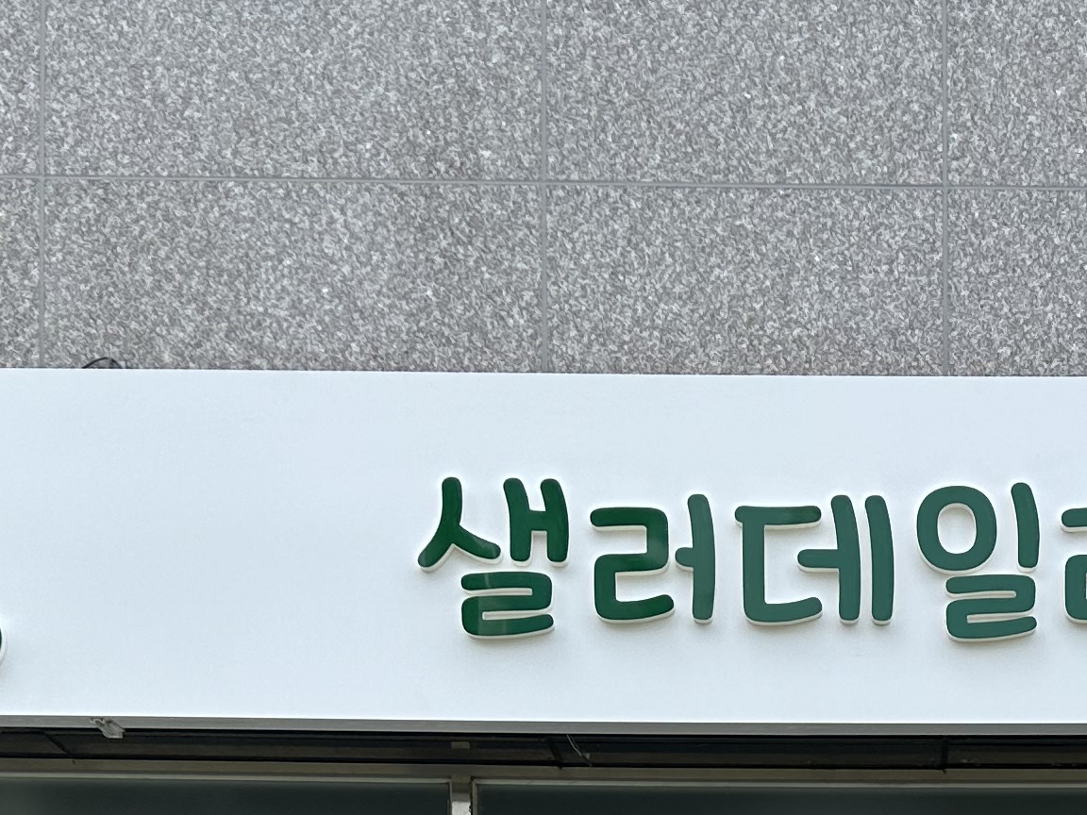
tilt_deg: +1.5
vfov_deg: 15.8
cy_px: 1306
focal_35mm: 84
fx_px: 2638
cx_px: 935
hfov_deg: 22.8
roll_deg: +0.3
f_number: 1.78
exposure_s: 1/1949
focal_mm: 6.86
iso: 80
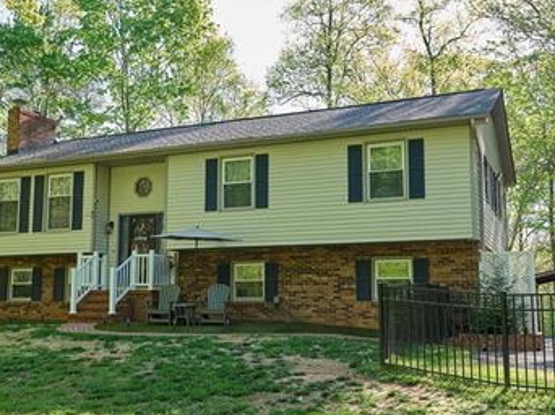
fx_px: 721
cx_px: 248
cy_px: 216
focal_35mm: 45
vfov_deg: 32.1
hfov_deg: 42.0
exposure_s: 1/250
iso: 640
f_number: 6.3
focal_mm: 30
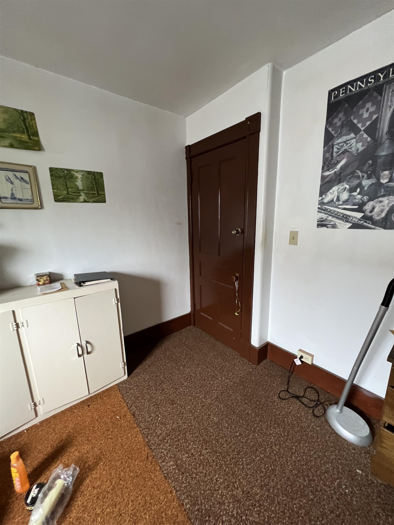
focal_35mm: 13
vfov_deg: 106.2
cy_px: 262
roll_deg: +1.0
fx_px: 197
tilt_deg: -12.8
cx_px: 197
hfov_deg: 89.9
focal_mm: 1.57
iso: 500
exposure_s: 1/60
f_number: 1.8
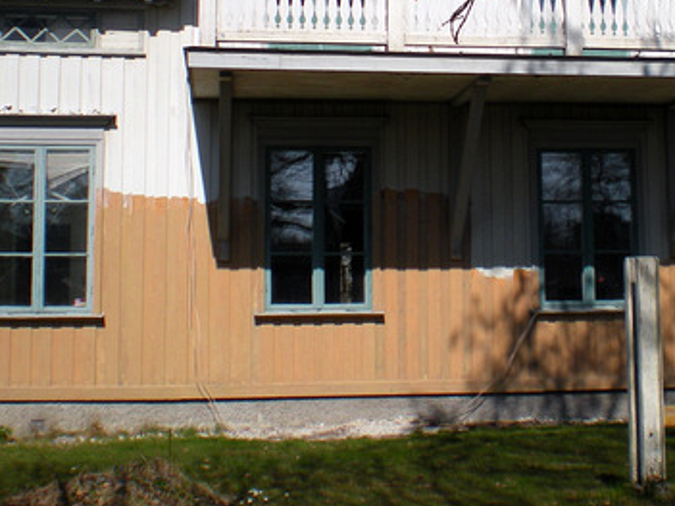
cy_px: 93
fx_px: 1326
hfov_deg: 28.4
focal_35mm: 68
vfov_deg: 21.3
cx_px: 442
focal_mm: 6.3
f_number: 4.6
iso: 64
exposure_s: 1/855
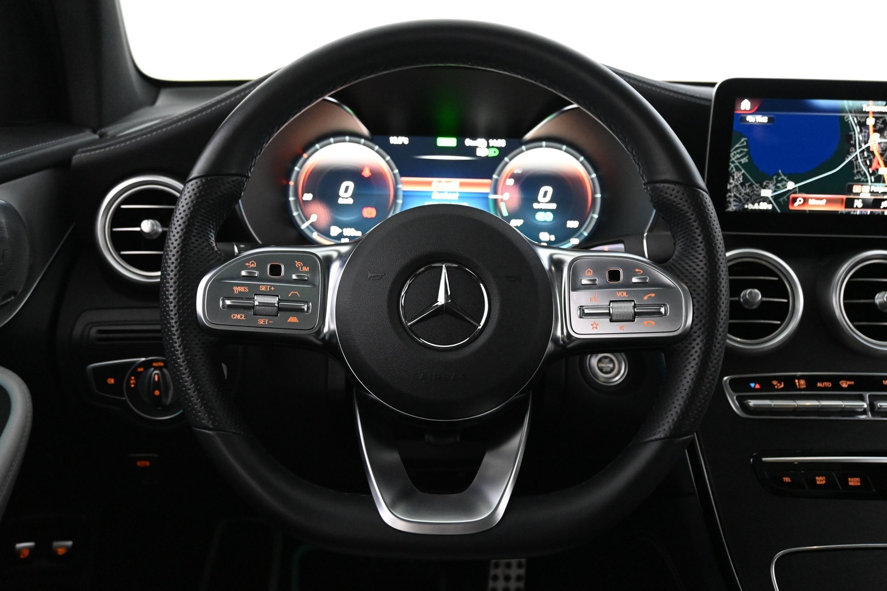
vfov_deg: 39.1
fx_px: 831
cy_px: 296
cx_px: 444
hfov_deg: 56.1
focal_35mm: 34
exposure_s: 1/40
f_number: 4
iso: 5600
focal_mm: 22.5
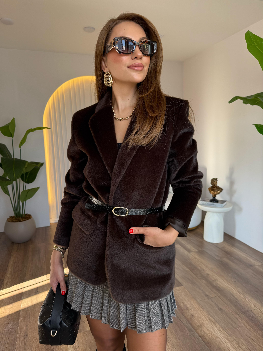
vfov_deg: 71.6
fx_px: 243
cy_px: 176
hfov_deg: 56.8
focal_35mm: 24
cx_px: 132
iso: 64
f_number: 1.78
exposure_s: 1/139
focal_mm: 6.76
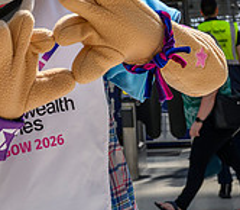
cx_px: 47
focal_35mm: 129
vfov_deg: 12.0
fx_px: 950
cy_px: -103
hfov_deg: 14.3
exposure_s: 1/800
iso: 500
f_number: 5.6
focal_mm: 35
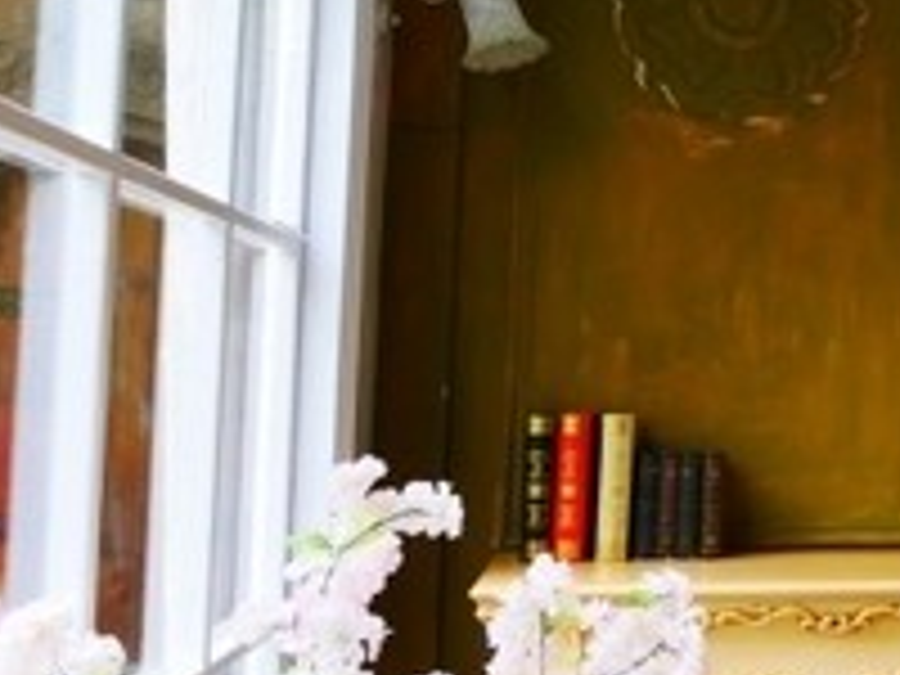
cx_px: 1098
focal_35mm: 54
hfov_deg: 30.0
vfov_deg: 27.0
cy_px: 306
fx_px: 1404
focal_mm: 9
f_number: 4
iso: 1000
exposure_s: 1/60
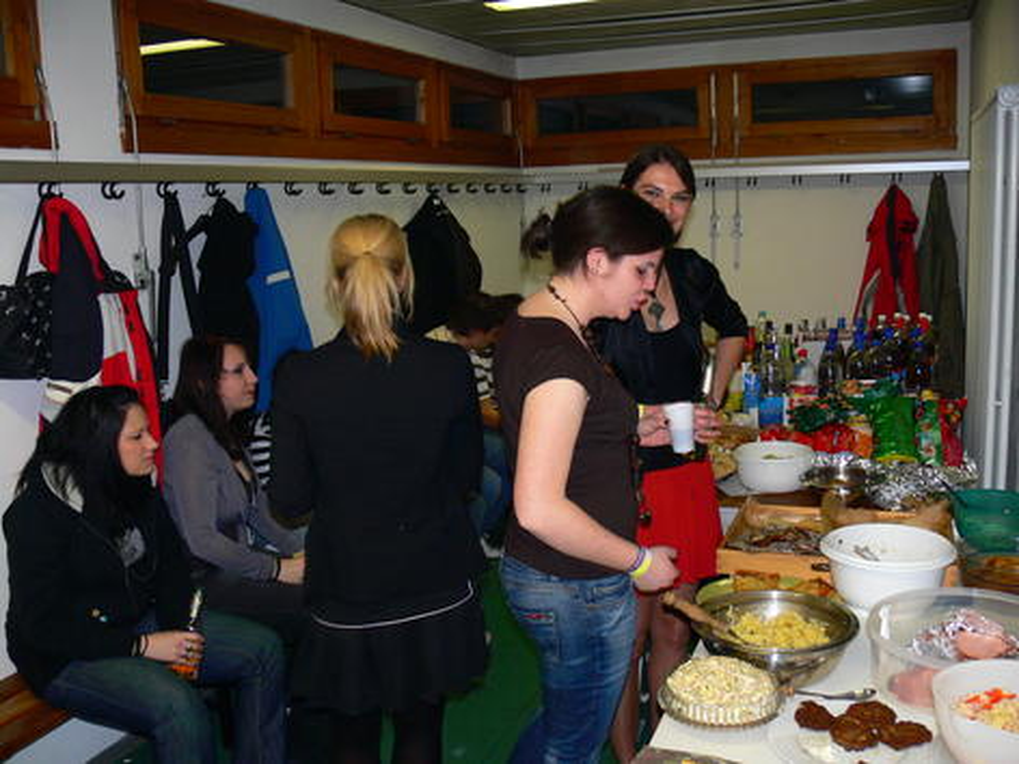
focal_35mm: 35
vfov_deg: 40.7
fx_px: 1030
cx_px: 510
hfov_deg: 52.6
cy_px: 382
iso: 100
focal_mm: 7.4
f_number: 2.8
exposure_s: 1/30
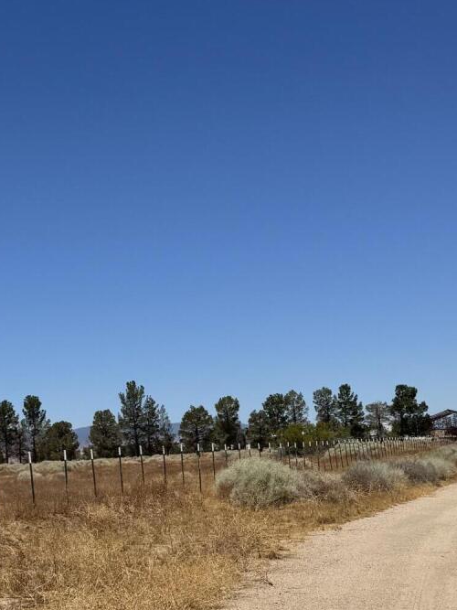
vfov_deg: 27.0
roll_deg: +1.4
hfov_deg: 20.2
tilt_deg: +8.7
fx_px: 1268
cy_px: 269
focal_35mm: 72
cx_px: 91
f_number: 1.78
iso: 80
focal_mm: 6.76
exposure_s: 1/9009
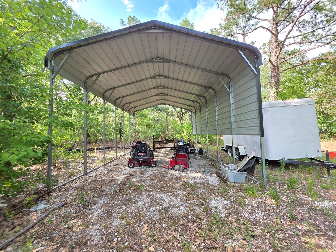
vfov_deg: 89.9
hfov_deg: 106.2
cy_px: 126
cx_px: 168
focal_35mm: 13
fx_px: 126
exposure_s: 1/120
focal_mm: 2.2
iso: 40
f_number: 1.9
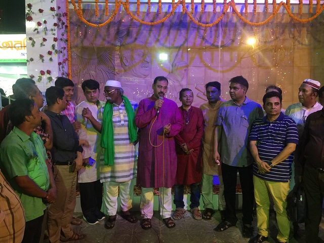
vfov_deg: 48.2
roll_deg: -2.5
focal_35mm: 29
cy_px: 122
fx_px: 271
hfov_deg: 61.7
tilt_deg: -4.7
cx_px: 162
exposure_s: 1/17
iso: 80
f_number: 2.2
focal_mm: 4.15
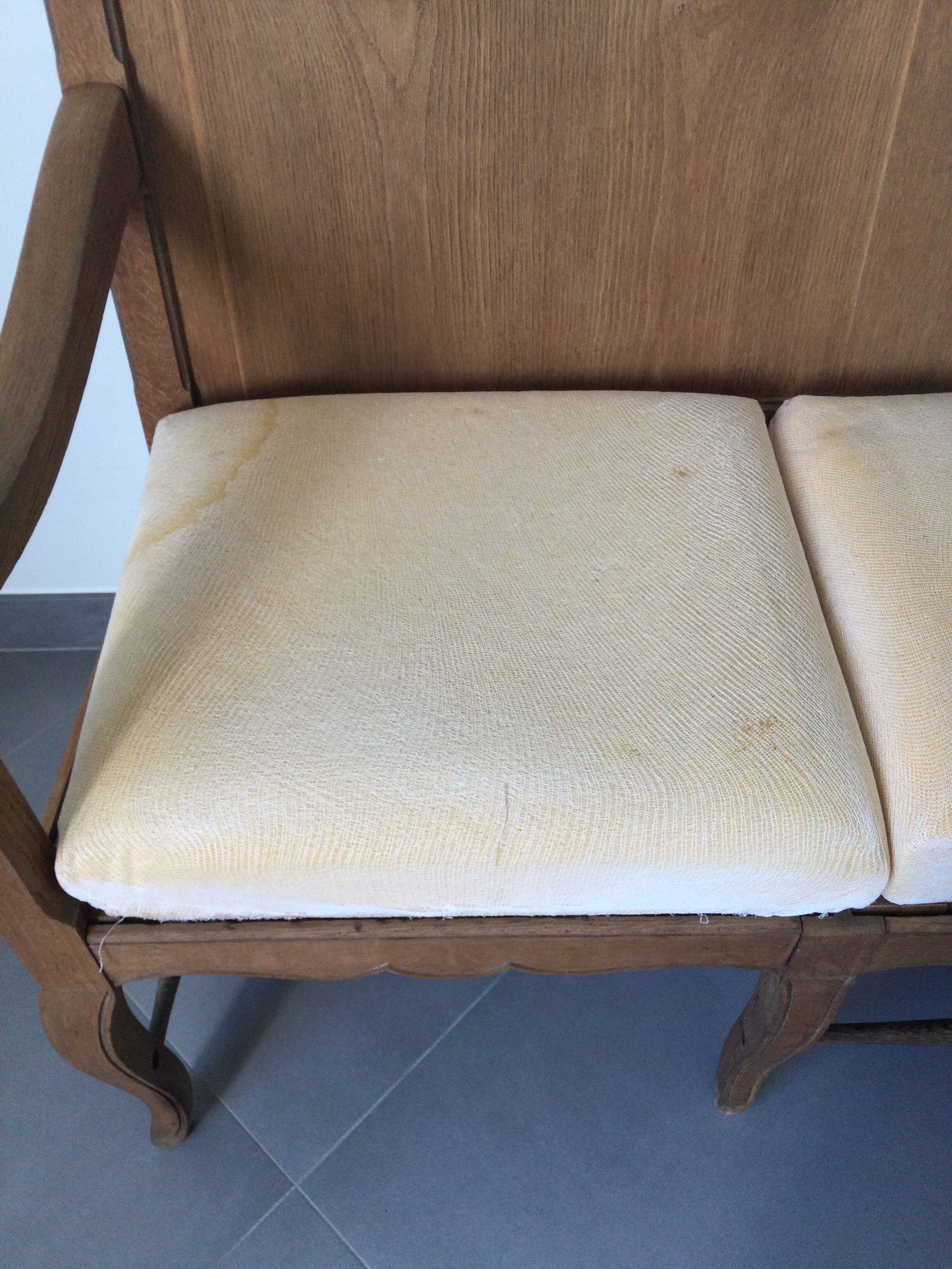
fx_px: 1137
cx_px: 476
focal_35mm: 31
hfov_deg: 45.4
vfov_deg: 58.4
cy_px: 634
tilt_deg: -49.6
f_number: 2.4
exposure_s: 1/33
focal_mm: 3.3
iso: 25
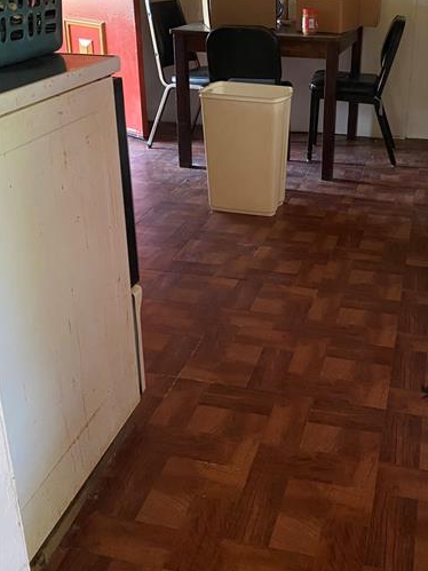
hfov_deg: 35.3
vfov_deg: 46.3
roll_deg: -1.7
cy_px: 206
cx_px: 309
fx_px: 660
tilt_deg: -20.8
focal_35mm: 40
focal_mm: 4.25
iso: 800
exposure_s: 1/30
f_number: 1.8
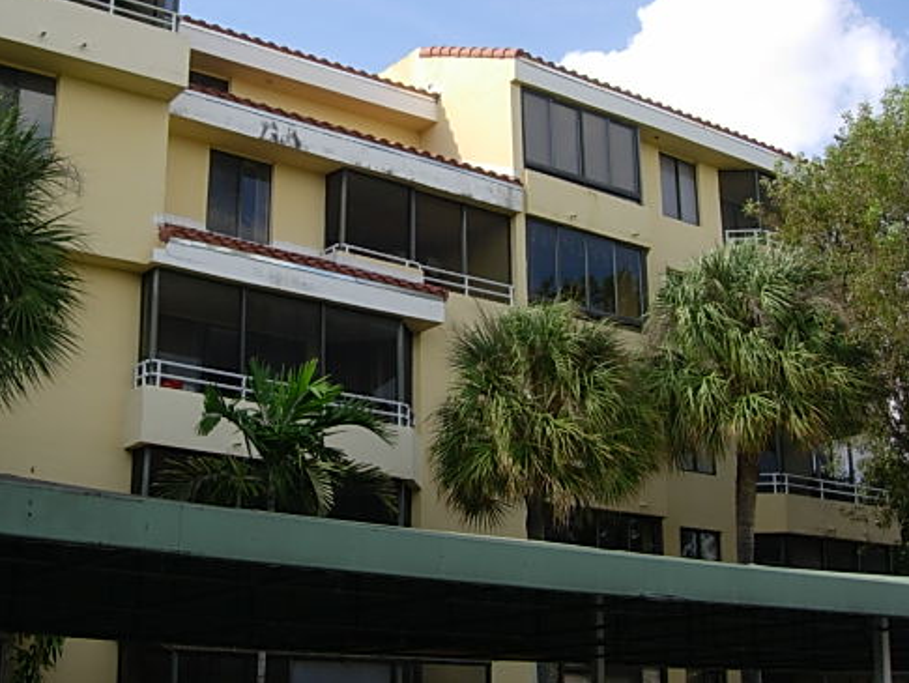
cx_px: 340
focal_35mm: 50
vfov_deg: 29.1
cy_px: 361
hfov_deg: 37.9
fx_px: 1314
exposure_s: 1/861
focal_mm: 7.8
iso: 64
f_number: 2.8
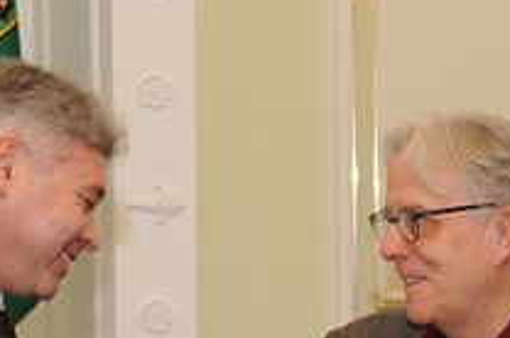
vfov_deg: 6.8
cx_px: 348
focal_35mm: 200
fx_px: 2829
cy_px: 465
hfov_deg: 10.3
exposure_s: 1/160
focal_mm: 52
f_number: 3.8
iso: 800
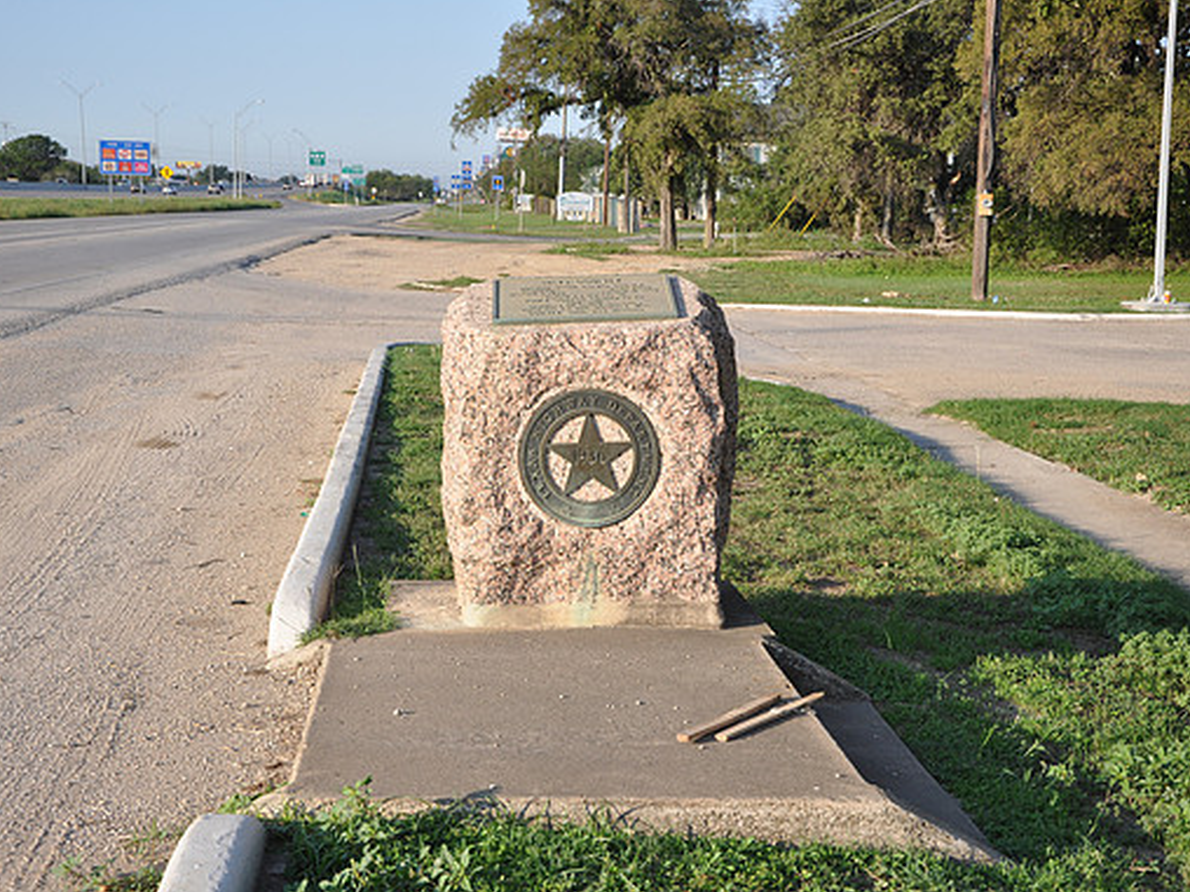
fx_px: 1978
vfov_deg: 25.4
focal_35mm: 58
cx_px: 588
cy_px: 444
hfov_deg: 33.5
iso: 200
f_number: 7.1
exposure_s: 1/250
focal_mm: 35
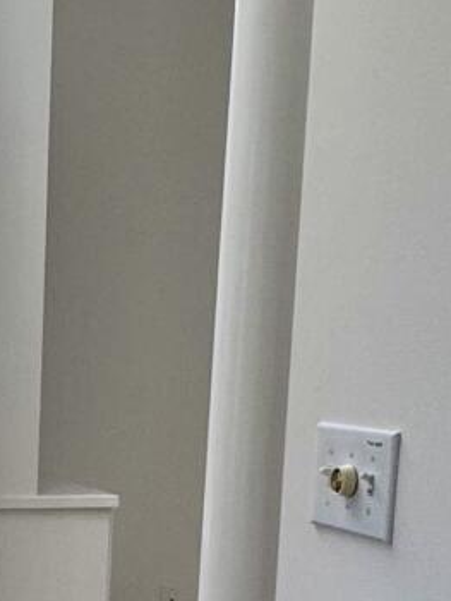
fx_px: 1388
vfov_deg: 23.5
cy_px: 589
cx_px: -372
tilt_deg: -10.5
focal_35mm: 80
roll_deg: +0.9
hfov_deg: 15.7
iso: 80
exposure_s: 1/99
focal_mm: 2.22
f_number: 2.2
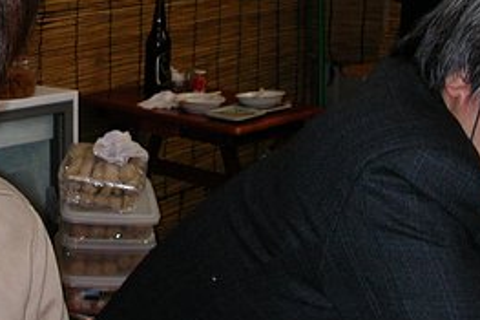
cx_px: 64
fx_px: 999
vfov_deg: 18.0
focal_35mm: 75
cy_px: 55
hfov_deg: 26.3
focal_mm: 5.6
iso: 100
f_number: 2.7
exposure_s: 1/59.9
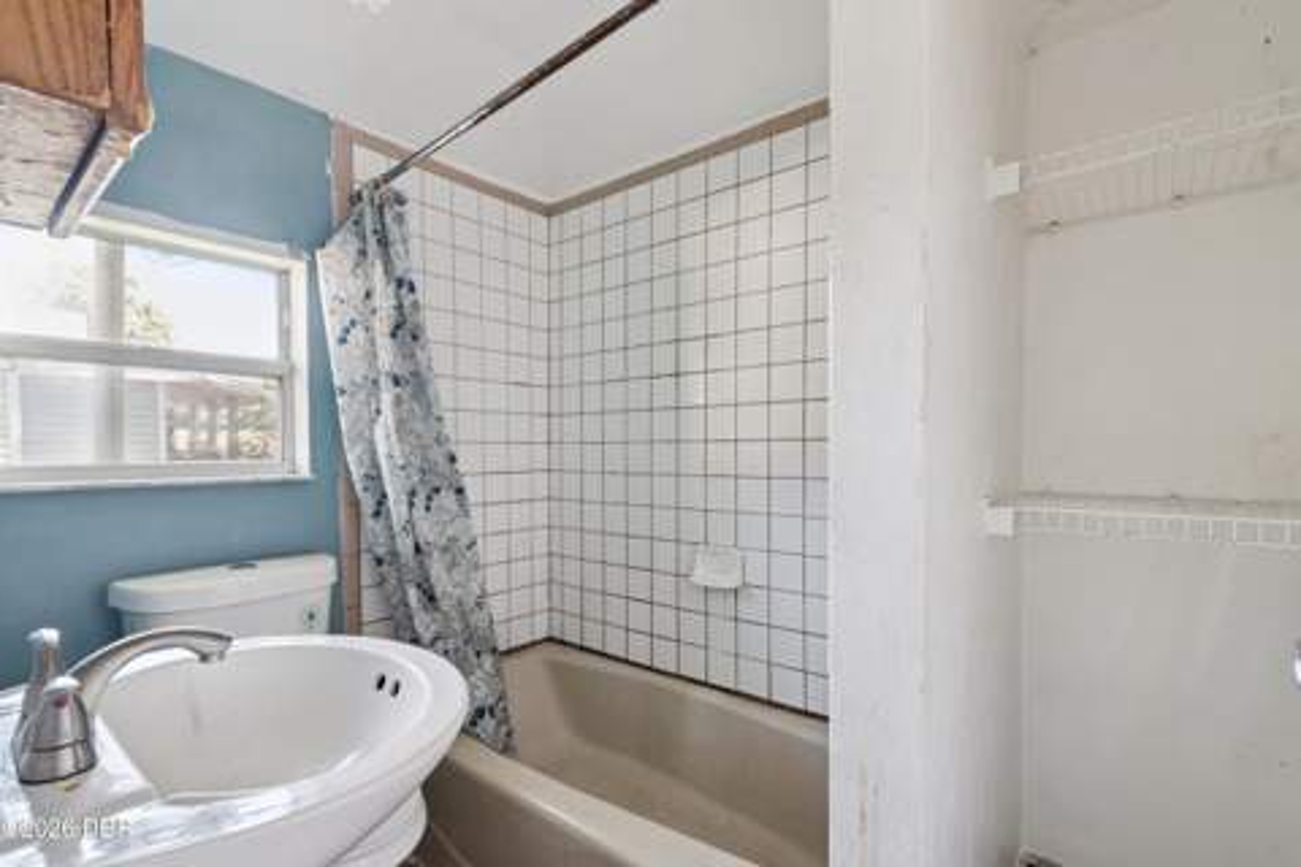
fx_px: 578
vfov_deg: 73.7
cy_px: 434
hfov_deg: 96.7
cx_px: 650
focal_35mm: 16
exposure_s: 1/6
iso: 250
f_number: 10
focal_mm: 16
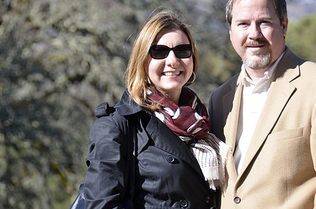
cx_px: 182
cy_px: 84
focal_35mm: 272
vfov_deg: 5.0
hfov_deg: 7.6
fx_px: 2379
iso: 200
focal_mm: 145
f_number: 5.6
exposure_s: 1/500
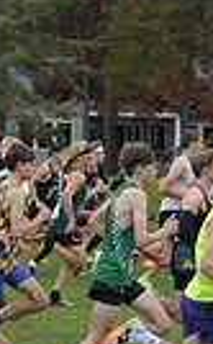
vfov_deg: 5.9
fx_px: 3309
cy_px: 221
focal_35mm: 354
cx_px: -431
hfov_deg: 3.6
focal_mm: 80
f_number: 6.3
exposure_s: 1/800
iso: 1000
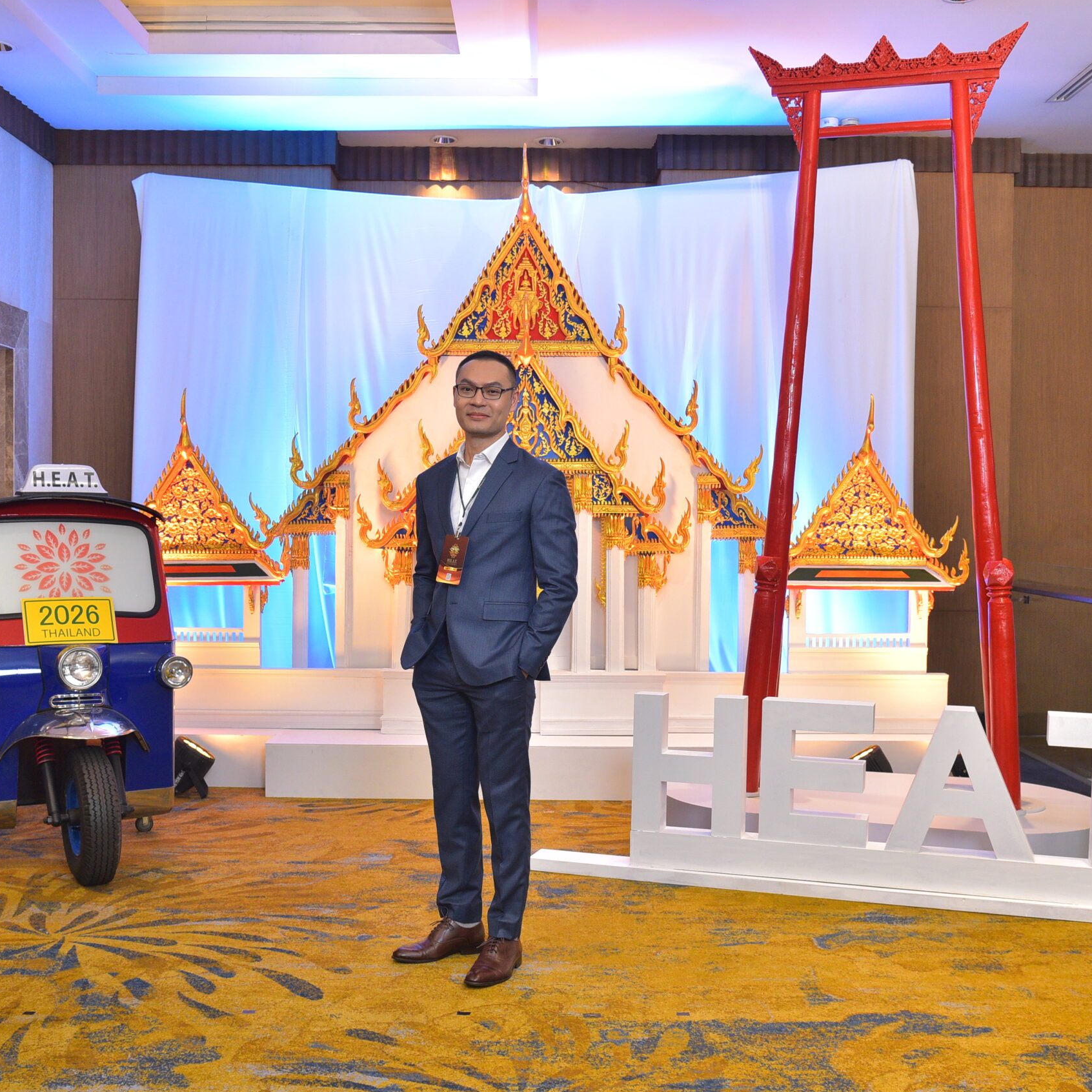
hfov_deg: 46.0
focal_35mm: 36
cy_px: 546
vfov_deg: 46.0
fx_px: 1285
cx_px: 549
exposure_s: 1/125
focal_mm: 28
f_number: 5.6
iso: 1600
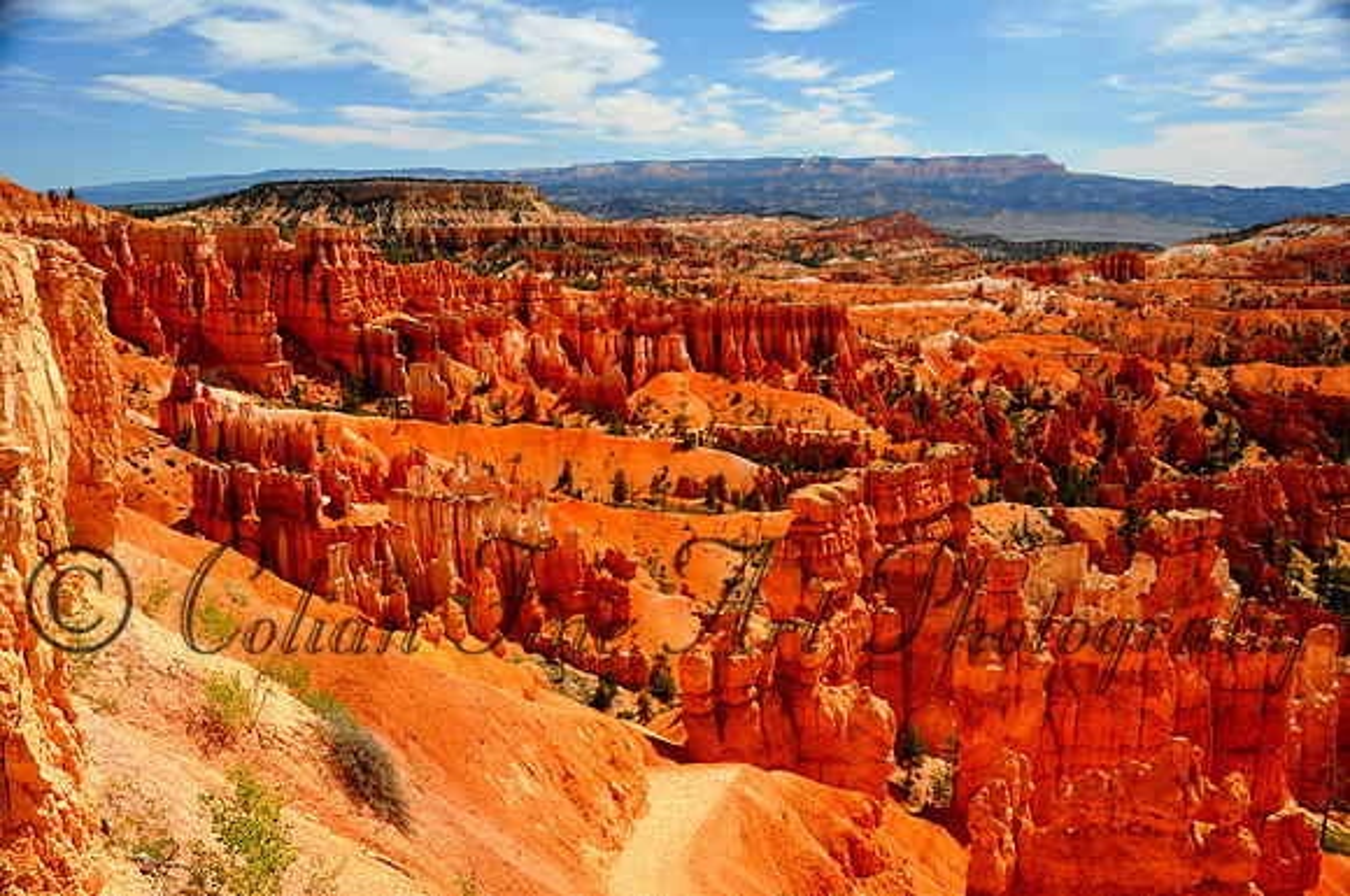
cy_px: 448
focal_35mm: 30
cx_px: 675
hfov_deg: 62.0
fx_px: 1123
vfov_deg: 43.5
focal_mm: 20
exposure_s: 1/200
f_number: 7.1
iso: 200
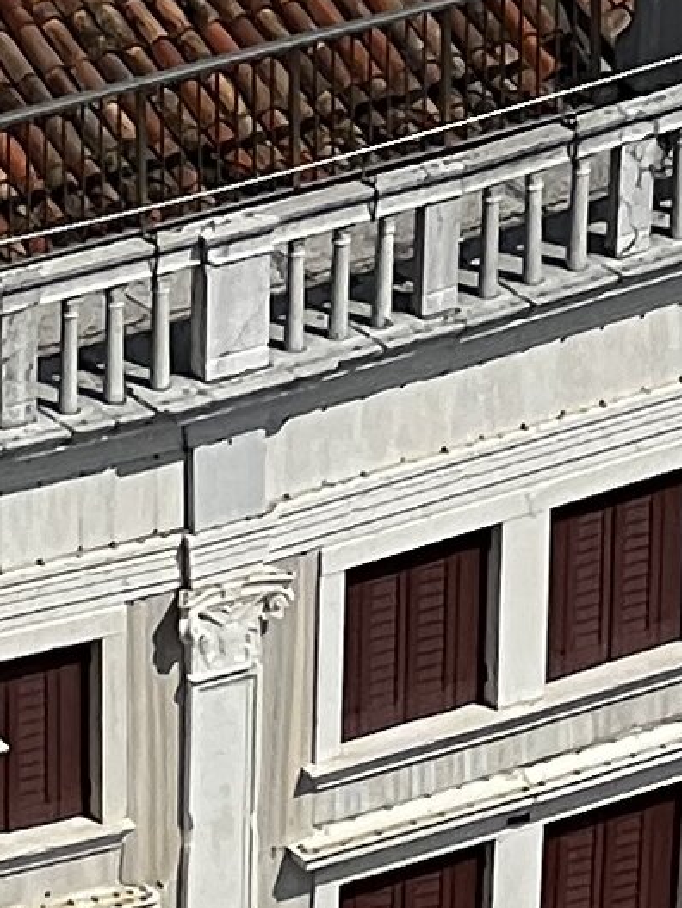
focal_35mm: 584
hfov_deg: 2.5
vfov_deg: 3.4
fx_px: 15323
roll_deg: +1.8
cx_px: -835
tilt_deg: -30.2
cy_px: 1637
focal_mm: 9
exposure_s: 1/1393
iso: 32
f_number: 2.8
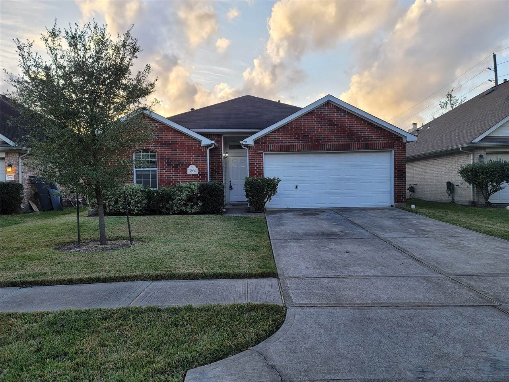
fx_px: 368
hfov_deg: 69.4
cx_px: 254
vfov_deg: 54.9
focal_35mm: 25
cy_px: 191
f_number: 1.8
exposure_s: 1/151
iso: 20
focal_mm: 7
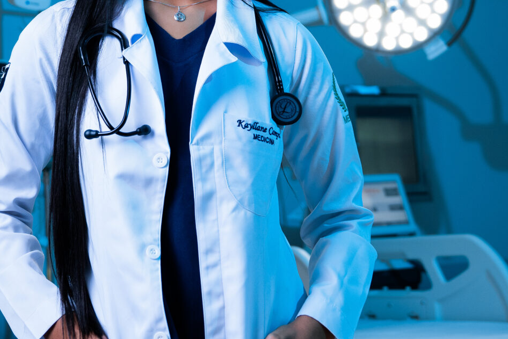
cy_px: 0
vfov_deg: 14.6
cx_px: 171
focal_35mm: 92
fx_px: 1298
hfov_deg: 22.1
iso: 320
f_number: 3.2
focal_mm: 34
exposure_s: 1/100
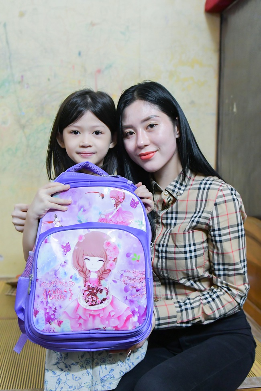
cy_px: 196
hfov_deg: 31.9
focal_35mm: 42
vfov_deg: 46.4
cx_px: 130
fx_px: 457
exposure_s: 1/80
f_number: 2.8
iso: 3200
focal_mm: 28
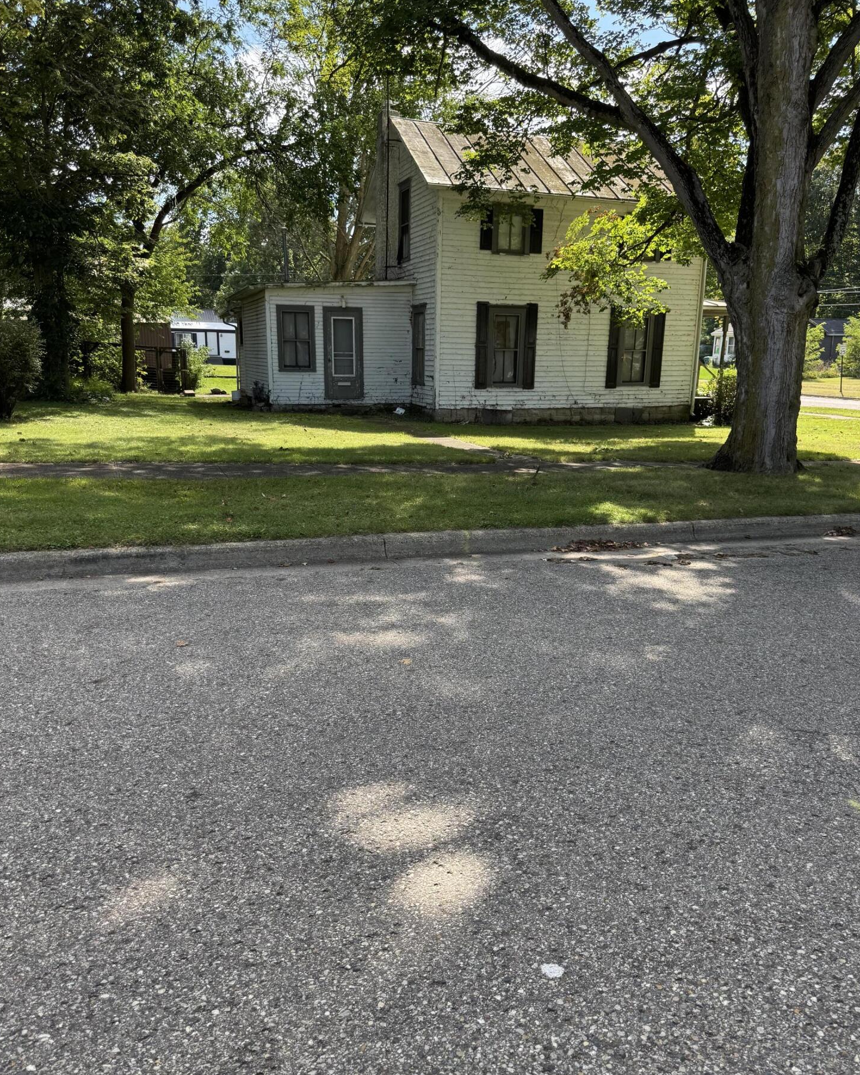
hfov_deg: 54.9
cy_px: 547
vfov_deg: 66.0
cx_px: 431
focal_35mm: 26
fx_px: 827
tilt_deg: -12.8
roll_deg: -0.4
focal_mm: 6.76
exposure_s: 1/747
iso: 80
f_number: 1.78
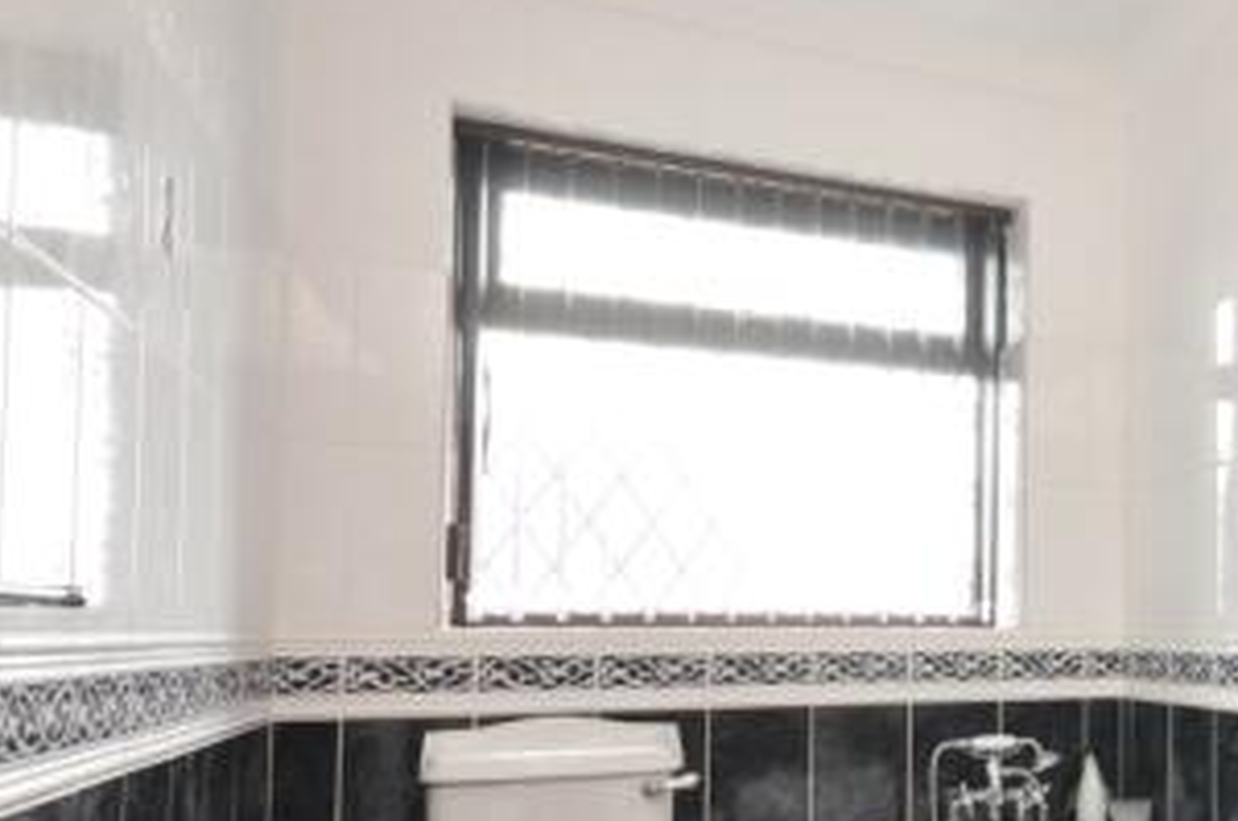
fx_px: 1239
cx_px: 1217
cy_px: 582
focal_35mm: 36
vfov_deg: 36.1
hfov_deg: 45.4
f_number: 10
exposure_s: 1/2
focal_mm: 11
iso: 200
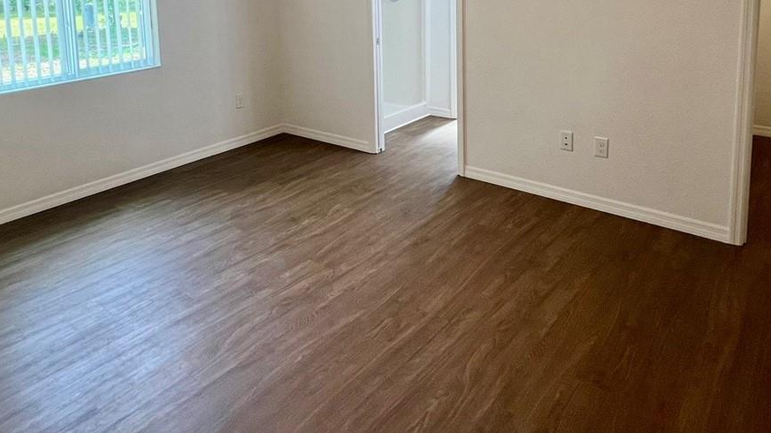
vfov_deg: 40.6
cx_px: 370
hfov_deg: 71.9
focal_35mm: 26
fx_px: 531
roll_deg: +2.6
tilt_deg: -7.1
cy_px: 34
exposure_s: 1/120
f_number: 1.8
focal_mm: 1.57
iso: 100
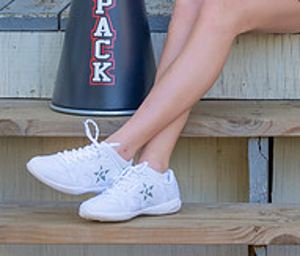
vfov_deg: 6.8
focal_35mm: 234
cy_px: -61
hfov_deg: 8.0
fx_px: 2133
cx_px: 289
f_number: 2.8
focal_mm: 70
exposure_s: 1/320
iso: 125
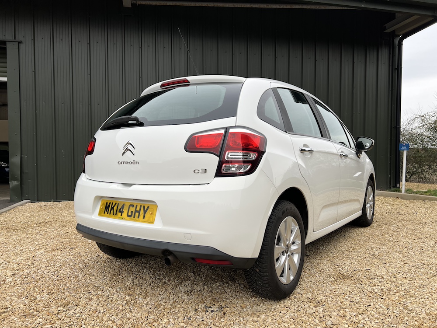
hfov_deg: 67.3
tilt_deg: -2.3
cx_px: 218
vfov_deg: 53.1
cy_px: 164
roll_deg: +0.0
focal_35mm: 26
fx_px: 328
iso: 50
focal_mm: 5.7
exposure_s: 1/859
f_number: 1.5
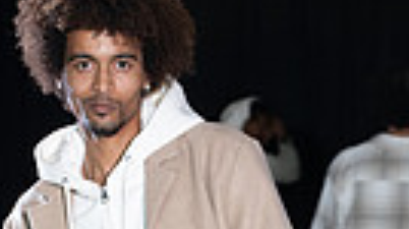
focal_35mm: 360
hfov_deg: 6.0
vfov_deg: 3.3
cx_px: 232
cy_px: 623
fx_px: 3900
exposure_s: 1/125
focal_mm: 102
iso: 1250
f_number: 7.1
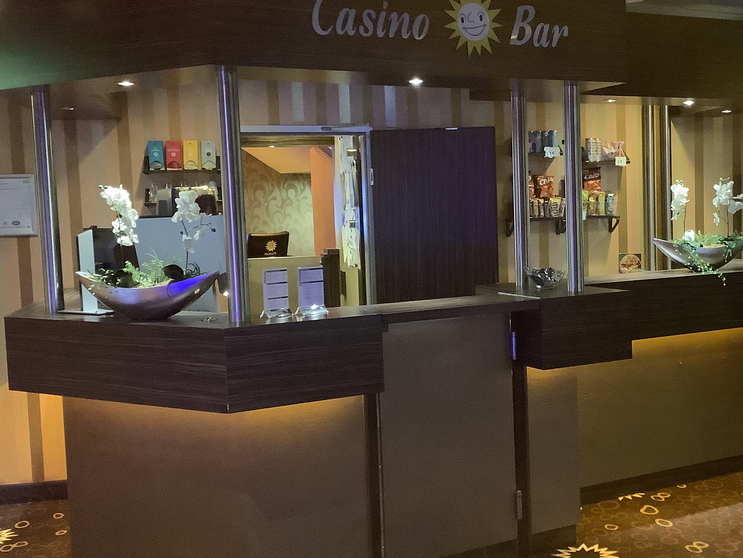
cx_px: 499
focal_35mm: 46
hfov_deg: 40.7
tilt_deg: -5.3
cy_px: 276
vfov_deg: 31.5
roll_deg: +0.8
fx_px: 987
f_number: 2.4
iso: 500
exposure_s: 1/25
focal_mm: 3.3
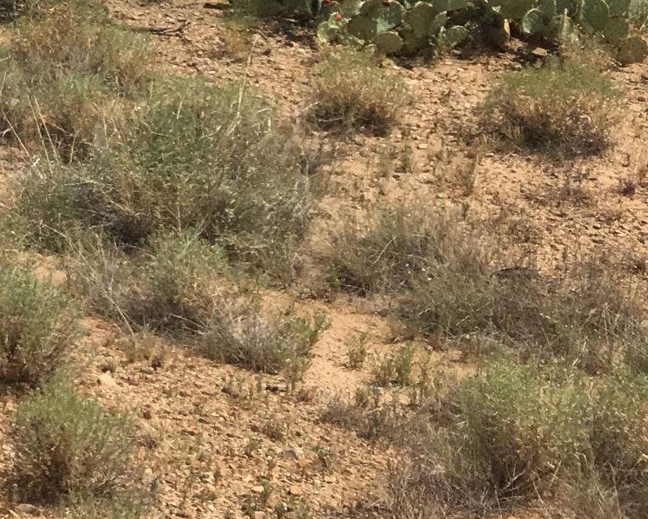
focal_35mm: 107
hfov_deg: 15.1
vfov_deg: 13.3
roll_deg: -2.4
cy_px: -350
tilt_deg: -2.7
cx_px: -575
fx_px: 2052
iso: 25
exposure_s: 1/2404
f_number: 2.2
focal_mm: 4.15
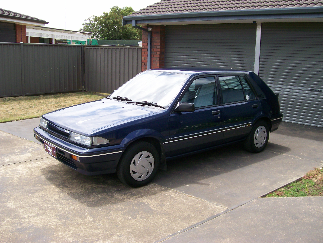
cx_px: 162
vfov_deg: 39.7
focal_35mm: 36
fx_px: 336
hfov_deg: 51.4
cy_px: 122
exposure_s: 1/735
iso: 80
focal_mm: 6
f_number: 2.7
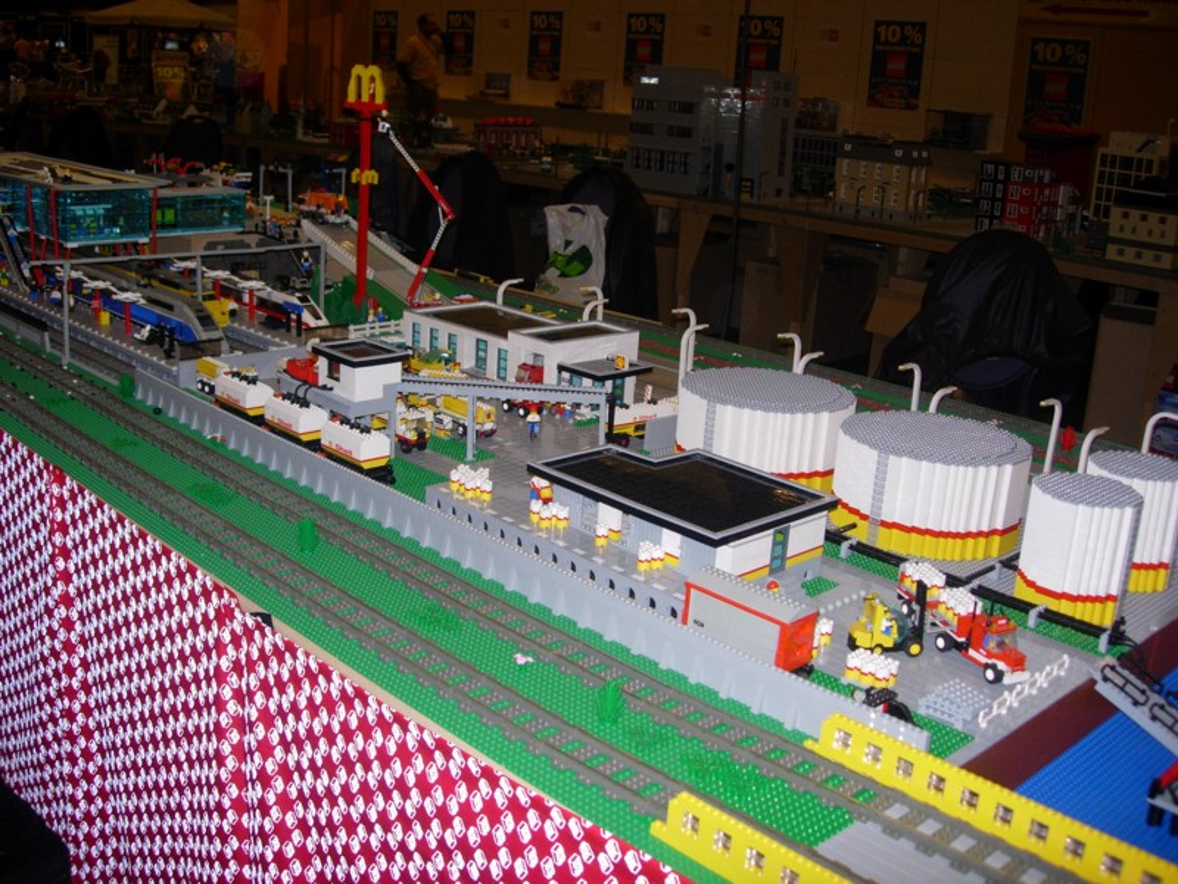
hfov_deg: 49.0
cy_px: 442
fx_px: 1293
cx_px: 589
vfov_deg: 37.7
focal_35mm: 38
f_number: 2.8
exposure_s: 1/64
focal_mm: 7.8
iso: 79
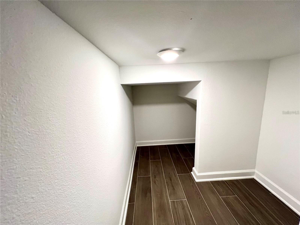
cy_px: 112
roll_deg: +2.8
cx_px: 150
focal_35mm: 13
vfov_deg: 89.9
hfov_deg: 106.2
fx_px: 113
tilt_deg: -12.1
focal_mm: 1.57
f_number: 1.8
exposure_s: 1/120
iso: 160
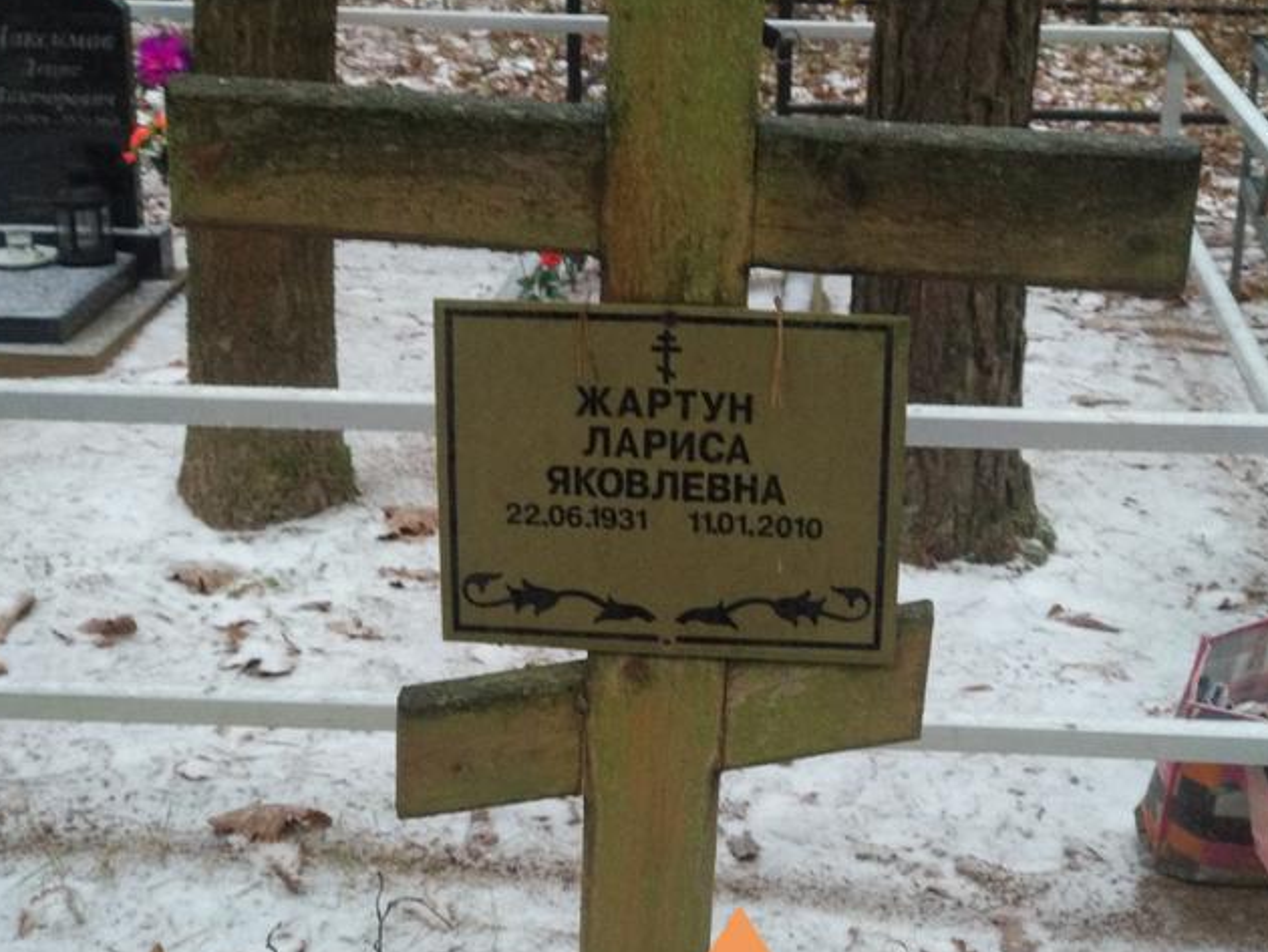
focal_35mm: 66
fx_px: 2419
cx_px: 684
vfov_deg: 22.3
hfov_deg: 29.4
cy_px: 513
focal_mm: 5.99
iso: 800
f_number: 2.6
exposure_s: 1/40
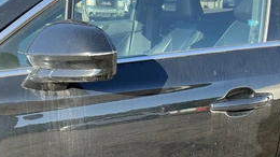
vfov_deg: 24.3
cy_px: 156
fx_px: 349
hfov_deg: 43.7
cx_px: 138
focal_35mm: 47
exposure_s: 1/189
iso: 20
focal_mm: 3
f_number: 1.8
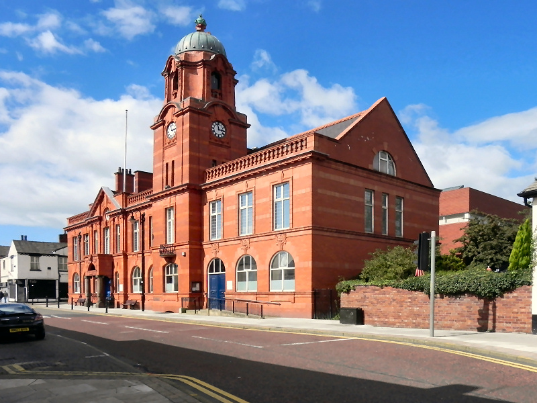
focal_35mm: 29
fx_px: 450
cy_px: 202
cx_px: 268
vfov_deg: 48.2
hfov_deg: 61.7
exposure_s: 1/430
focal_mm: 5.2
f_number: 8
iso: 160
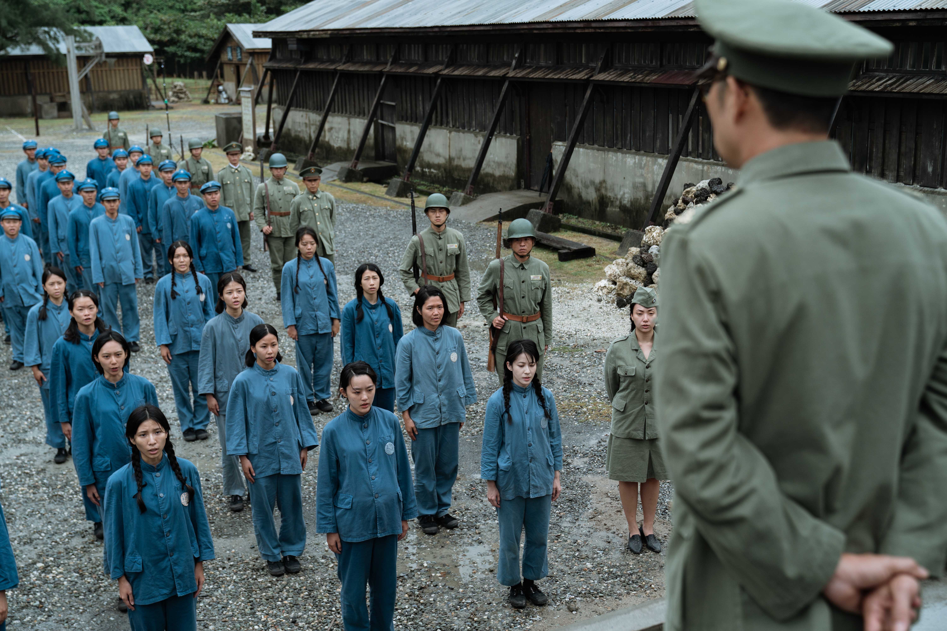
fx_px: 1131
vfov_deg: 31.2
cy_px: 316
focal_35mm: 43
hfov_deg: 45.4
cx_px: 474
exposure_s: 1/500
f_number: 3.5
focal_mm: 43
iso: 200
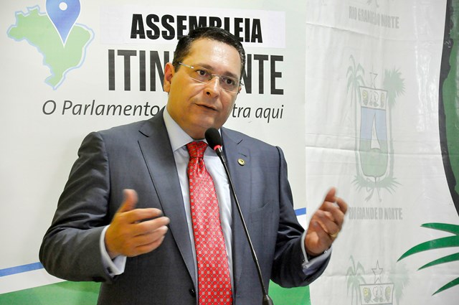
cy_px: 152
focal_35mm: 158
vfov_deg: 8.7
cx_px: 230
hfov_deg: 13.1
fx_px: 2006
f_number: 5.6
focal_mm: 105
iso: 2000
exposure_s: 1/50
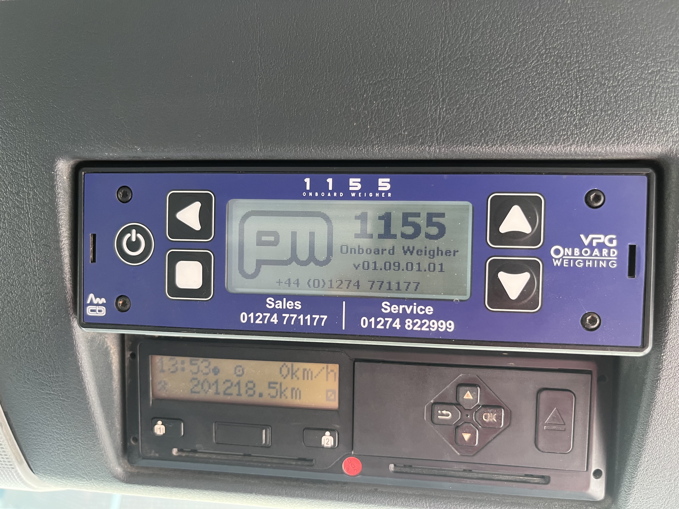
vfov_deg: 53.1
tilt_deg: +22.4
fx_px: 510
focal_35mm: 26
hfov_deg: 67.3
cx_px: 340
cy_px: 254
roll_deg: -4.3
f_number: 1.6
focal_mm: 5.1
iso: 125
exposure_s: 1/98
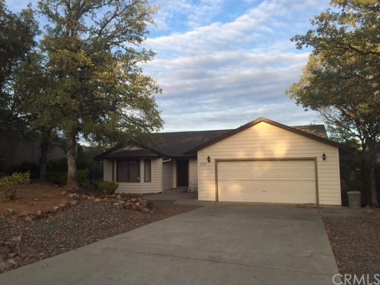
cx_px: 190
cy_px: 142
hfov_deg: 61.7
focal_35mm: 29
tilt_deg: +2.8
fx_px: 318
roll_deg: +0.9
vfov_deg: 48.2
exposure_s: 1/557
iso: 32
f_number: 2.2
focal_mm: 4.15
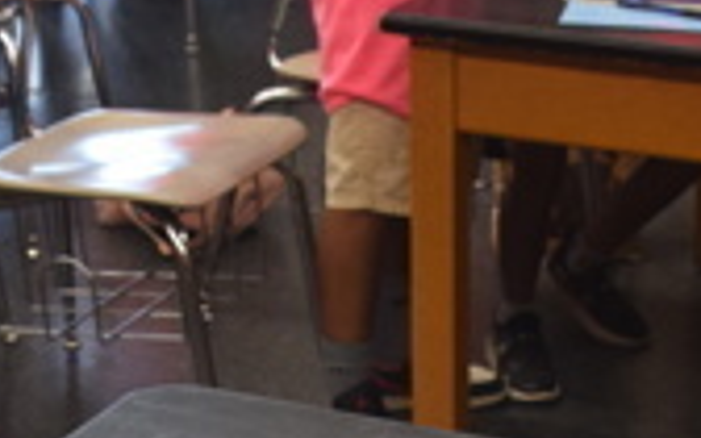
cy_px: 511
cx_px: 467
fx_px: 2503
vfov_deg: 9.9
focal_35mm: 131
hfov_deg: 15.9
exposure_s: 1/60
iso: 800
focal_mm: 18
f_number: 4
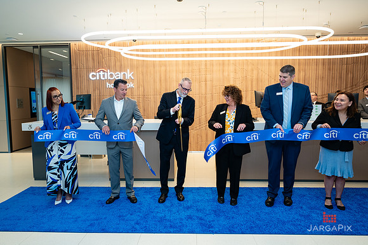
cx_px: 177
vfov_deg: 50.1
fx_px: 262
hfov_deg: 70.2
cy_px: 122
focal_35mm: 26
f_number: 3.5
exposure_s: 1/200
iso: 500
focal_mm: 24
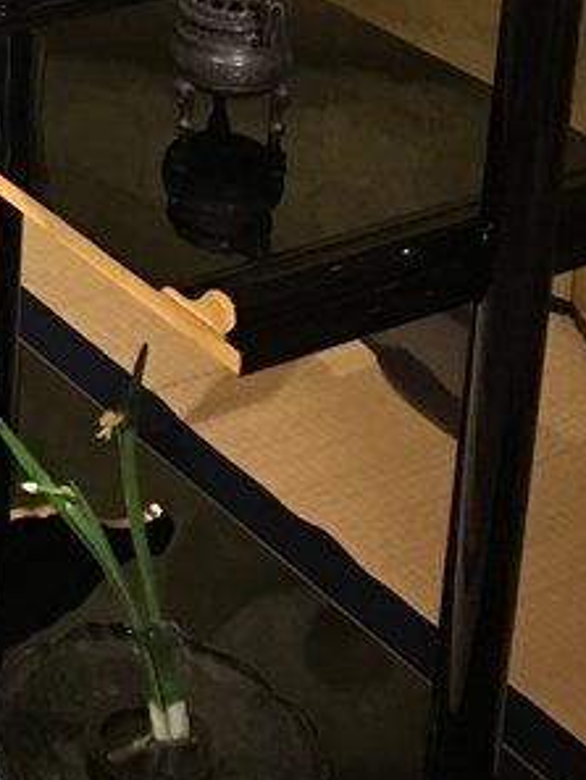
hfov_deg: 13.6
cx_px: -394
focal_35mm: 100
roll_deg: -1.5
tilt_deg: -13.4
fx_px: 2256
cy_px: -341
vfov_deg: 17.8
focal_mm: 4.15
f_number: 2.2
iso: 64
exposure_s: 1/4
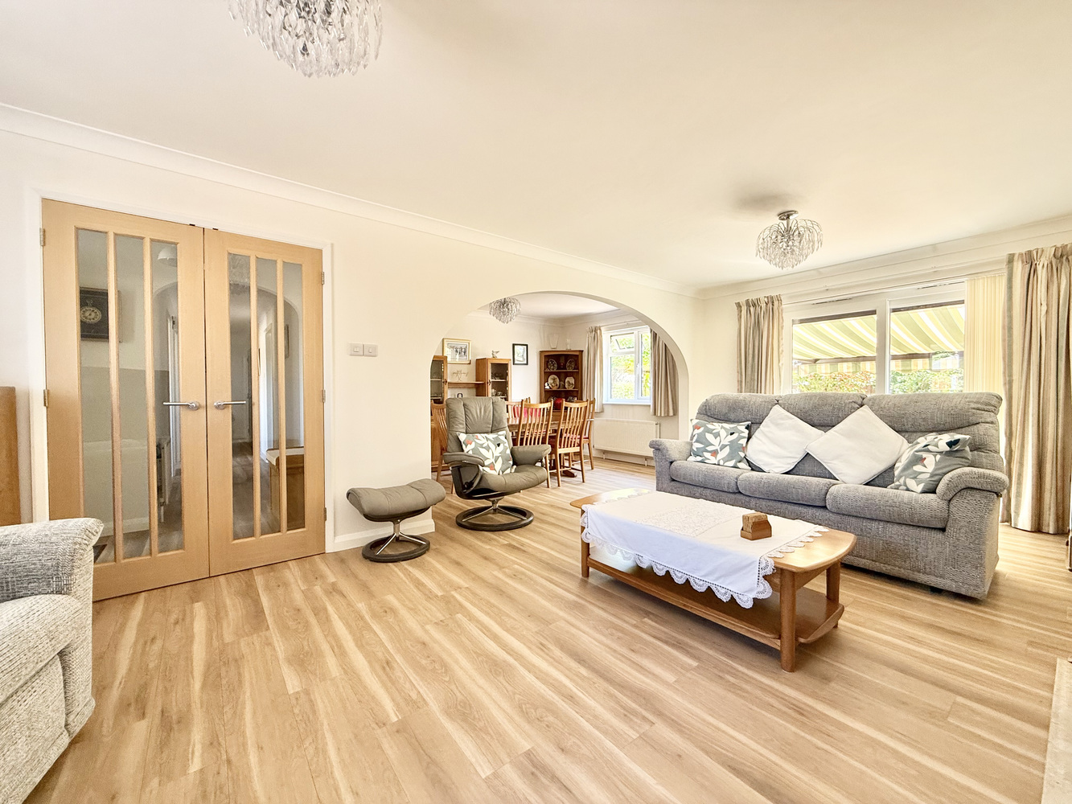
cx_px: 536
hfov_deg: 102.1
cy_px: 402
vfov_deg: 85.7
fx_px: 434
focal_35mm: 14
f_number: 2.2
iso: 160
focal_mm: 2.22
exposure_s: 1/99
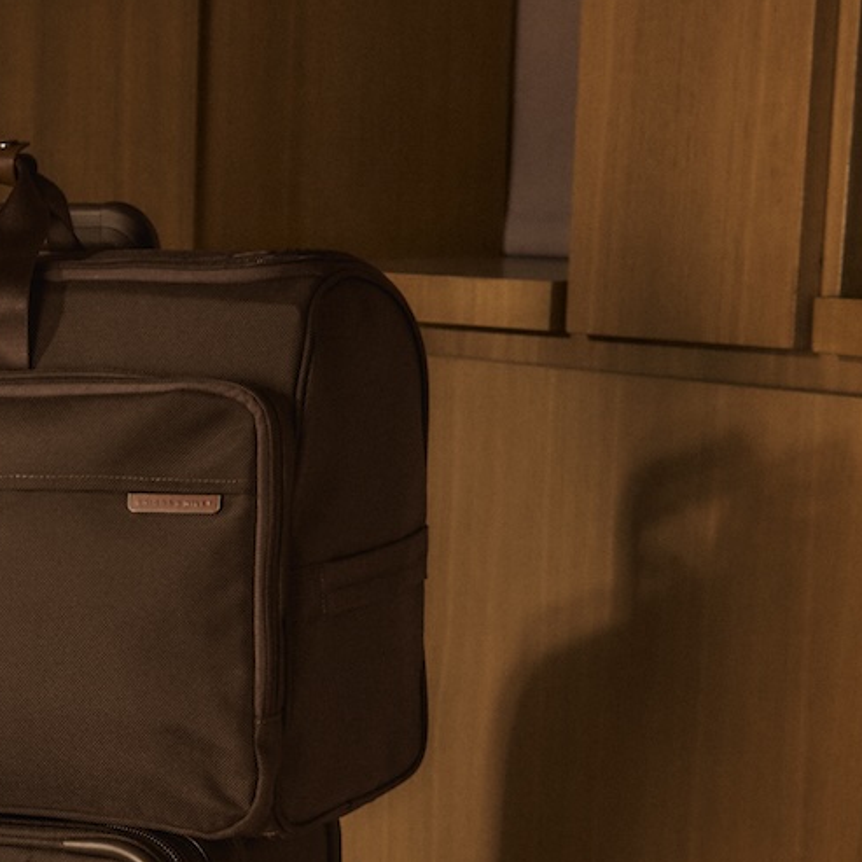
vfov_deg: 13.1
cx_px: -323
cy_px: 931
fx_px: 3691
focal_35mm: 131
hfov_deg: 12.8
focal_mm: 40
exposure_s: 1/200
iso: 250
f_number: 4.5
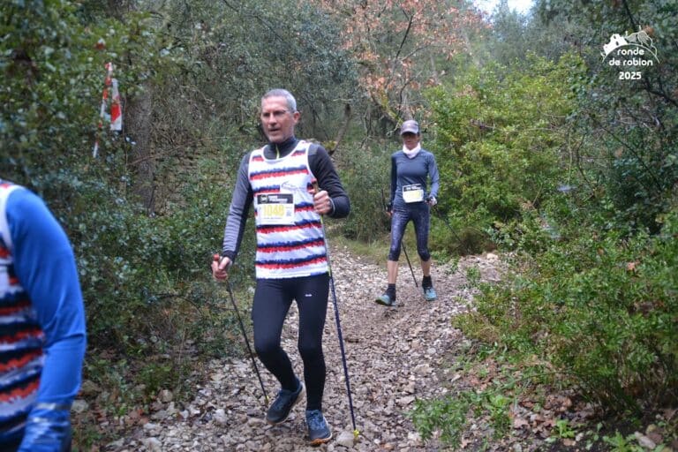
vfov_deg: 47.9
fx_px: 508
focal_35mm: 27
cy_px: 226
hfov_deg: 67.4
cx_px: 339
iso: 1800
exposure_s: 1/500
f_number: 3.5
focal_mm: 18
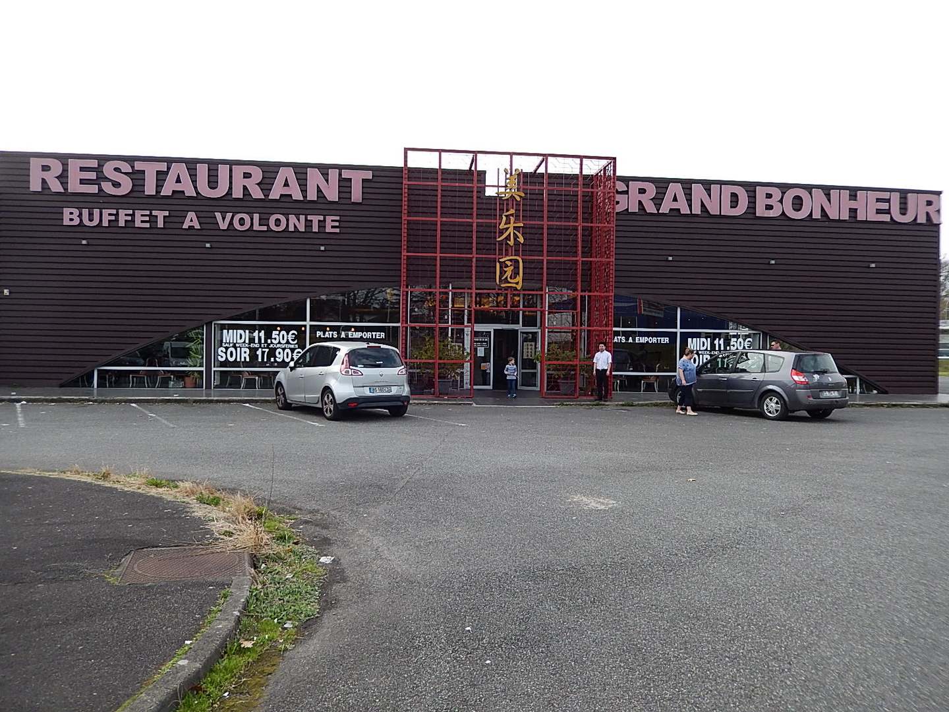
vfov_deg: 54.9
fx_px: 685
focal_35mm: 25
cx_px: 474
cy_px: 356
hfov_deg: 69.4
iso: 125
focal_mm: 4.5
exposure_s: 1/500
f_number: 3.4
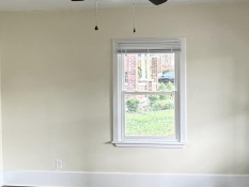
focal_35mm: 40
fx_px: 288
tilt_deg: -0.6
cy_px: 87
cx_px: 163
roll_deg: +0.7
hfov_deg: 46.2
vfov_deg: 36.0
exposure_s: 1/120
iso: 200
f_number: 2.2
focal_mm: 2.22
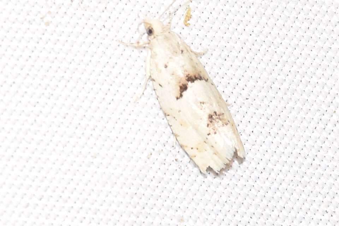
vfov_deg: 6.5
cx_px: 170
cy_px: 113
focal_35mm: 210
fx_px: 1977
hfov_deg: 9.8
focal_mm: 140
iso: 100
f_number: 13
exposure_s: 1/60
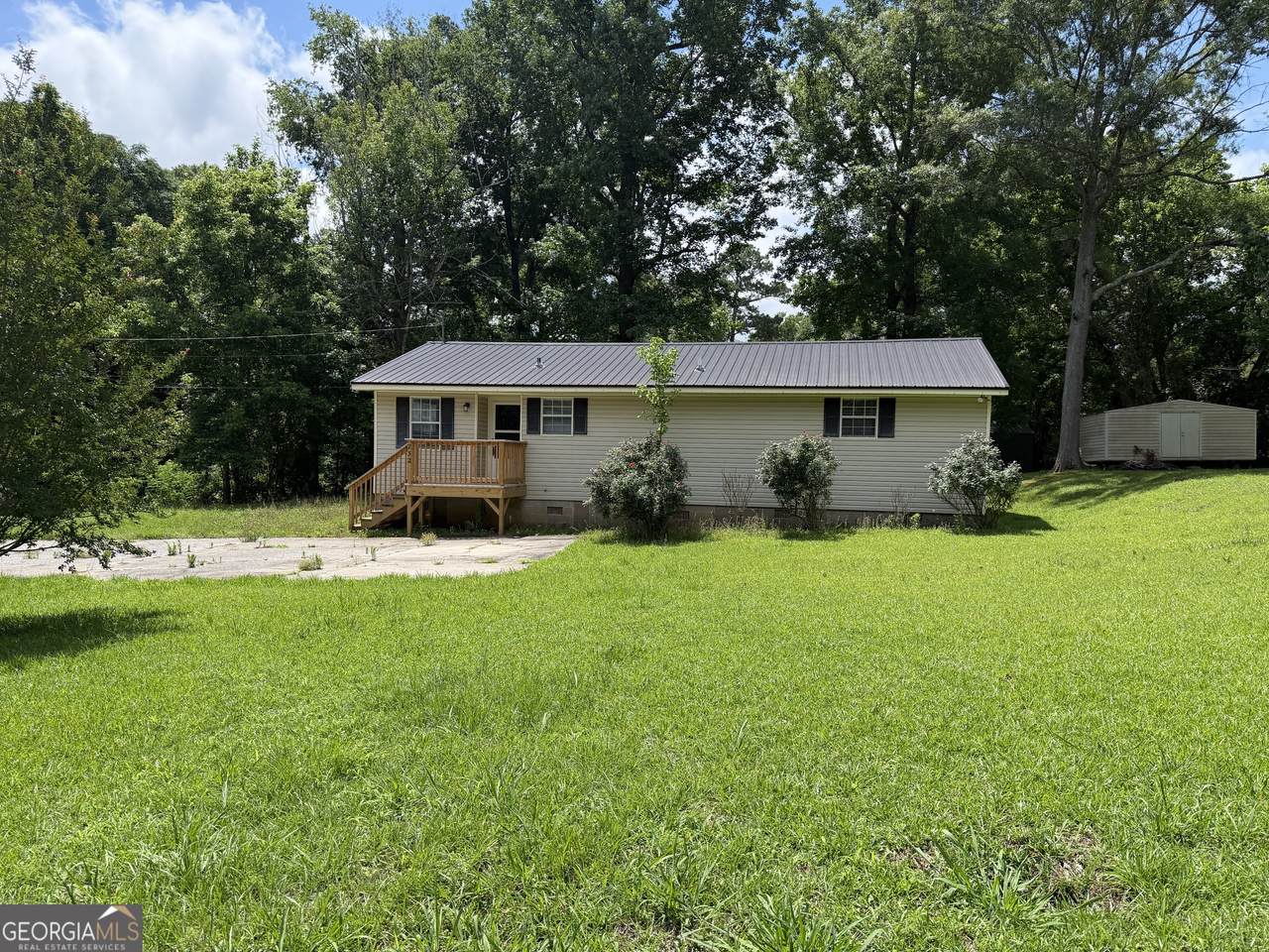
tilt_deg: -3.7
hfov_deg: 71.6
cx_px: 634
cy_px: 476
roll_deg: -1.0
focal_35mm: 24
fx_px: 880
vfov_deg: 56.8
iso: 100
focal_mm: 6.76
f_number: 1.78
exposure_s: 1/4167
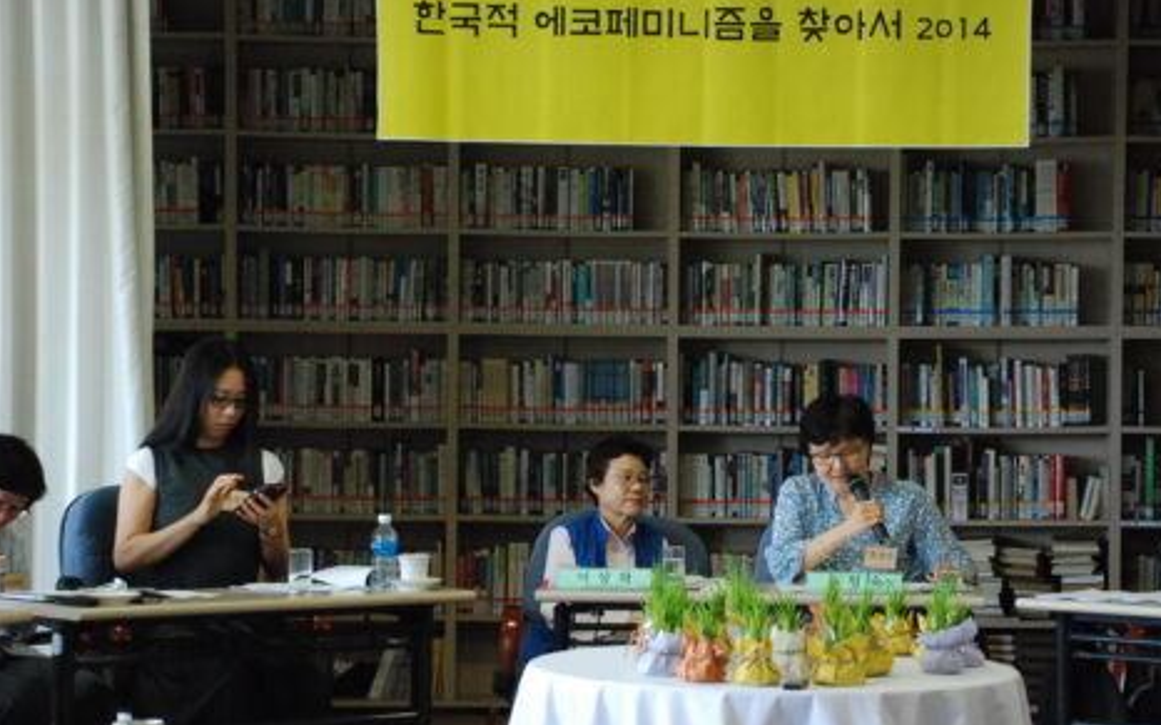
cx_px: 693
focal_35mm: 122
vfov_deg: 10.7
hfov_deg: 17.1
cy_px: 389
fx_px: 3859
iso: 1600
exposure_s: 1/60
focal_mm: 58
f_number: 5.6
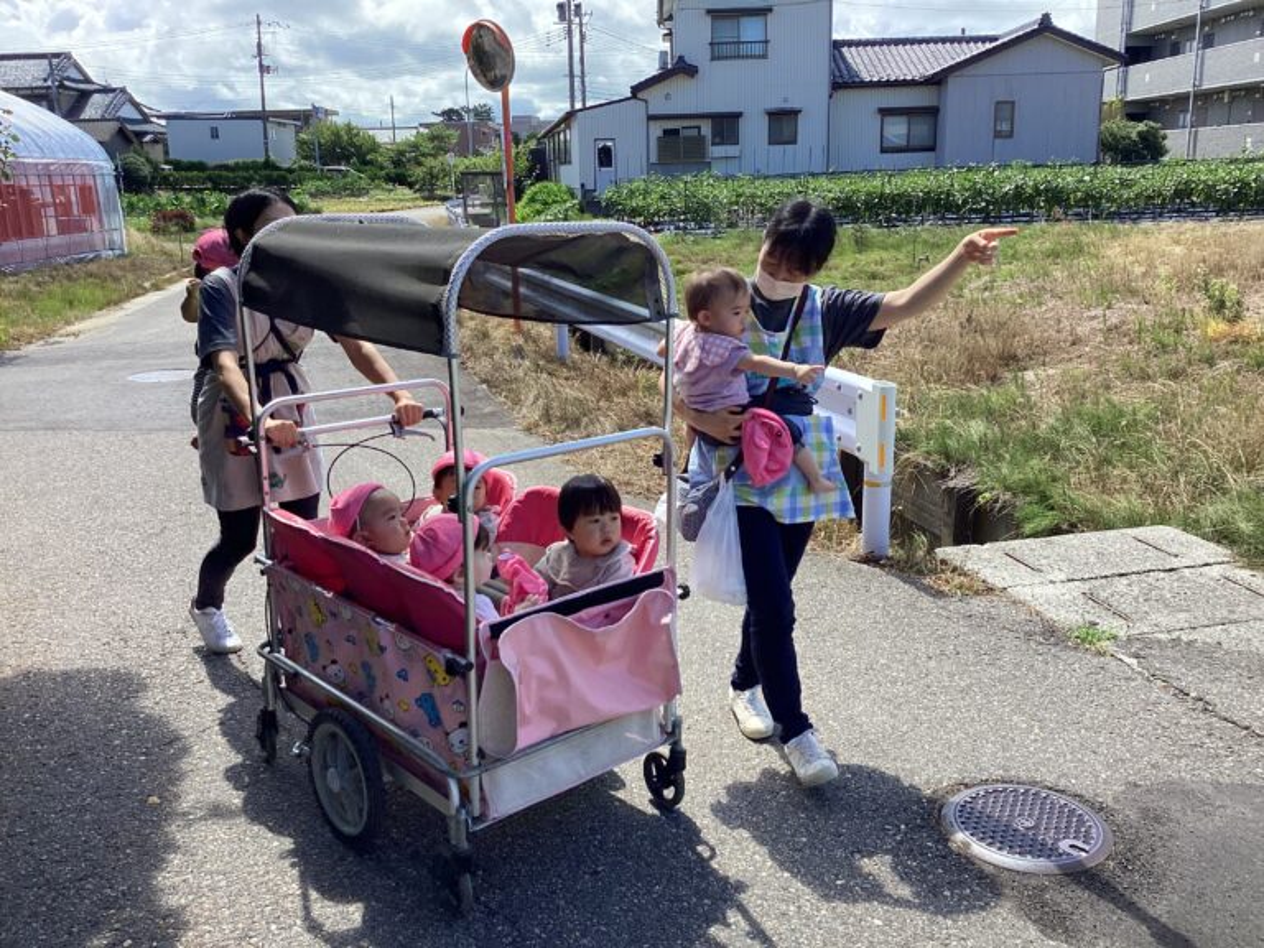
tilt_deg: -17.9
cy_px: 474
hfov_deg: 58.4
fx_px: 1132
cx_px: 632
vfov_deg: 45.4
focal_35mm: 31
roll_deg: +2.2
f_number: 2.4
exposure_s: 1/532
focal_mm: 3.3
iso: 25
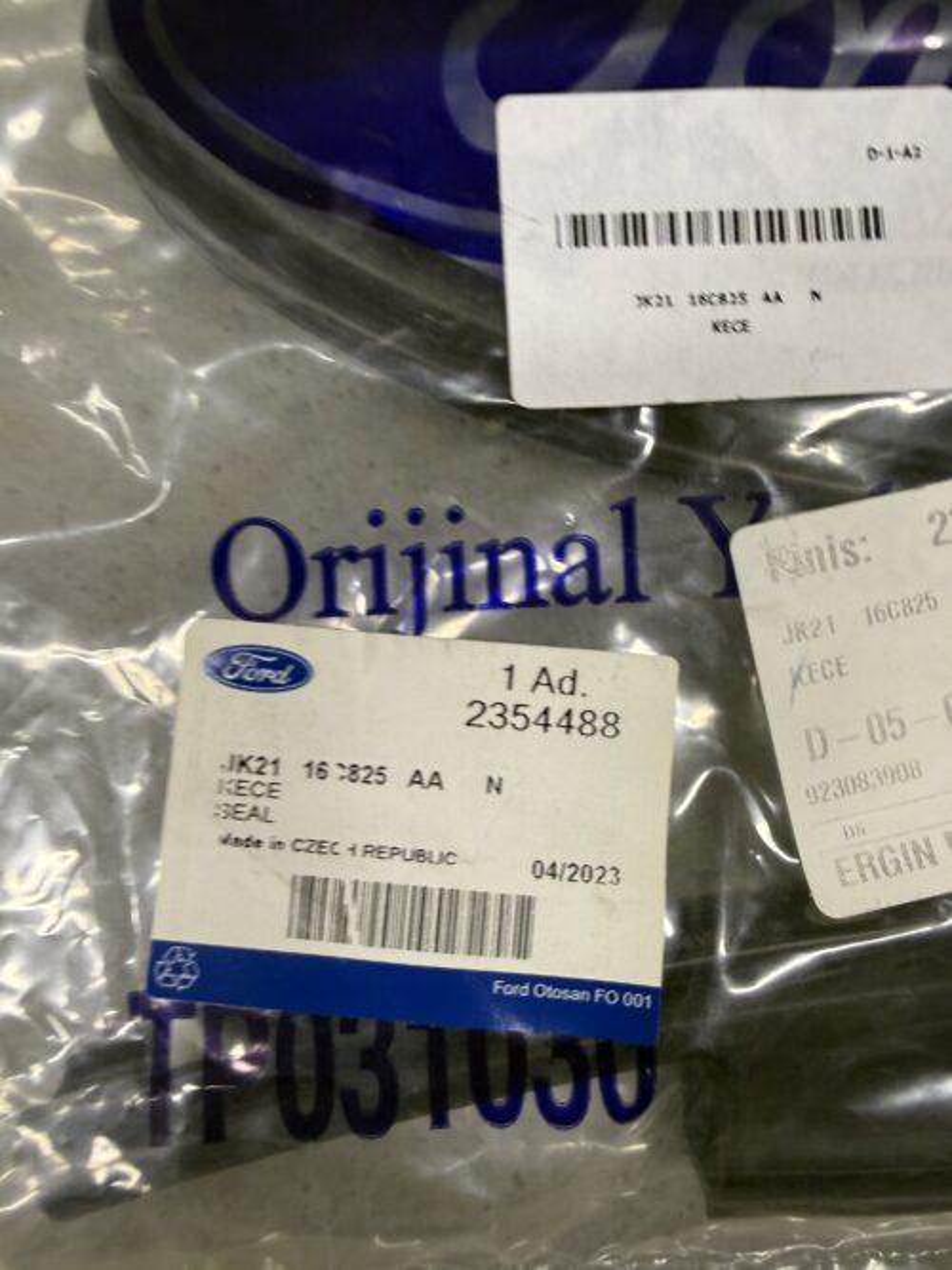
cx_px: 476
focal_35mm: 24
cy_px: 635
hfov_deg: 56.8
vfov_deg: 71.6
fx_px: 880
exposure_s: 1/25
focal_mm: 2.22
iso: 125
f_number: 2.2
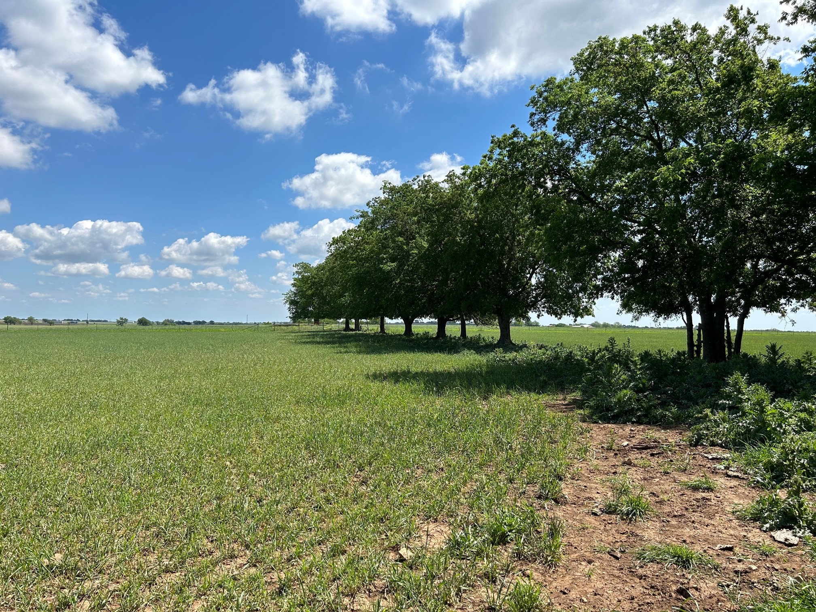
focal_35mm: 26
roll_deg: -1.1
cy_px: 306
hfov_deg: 67.3
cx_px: 408
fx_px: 613
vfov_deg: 53.1
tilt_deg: +1.9
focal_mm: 5.7
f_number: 1.5
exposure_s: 1/4115
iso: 50
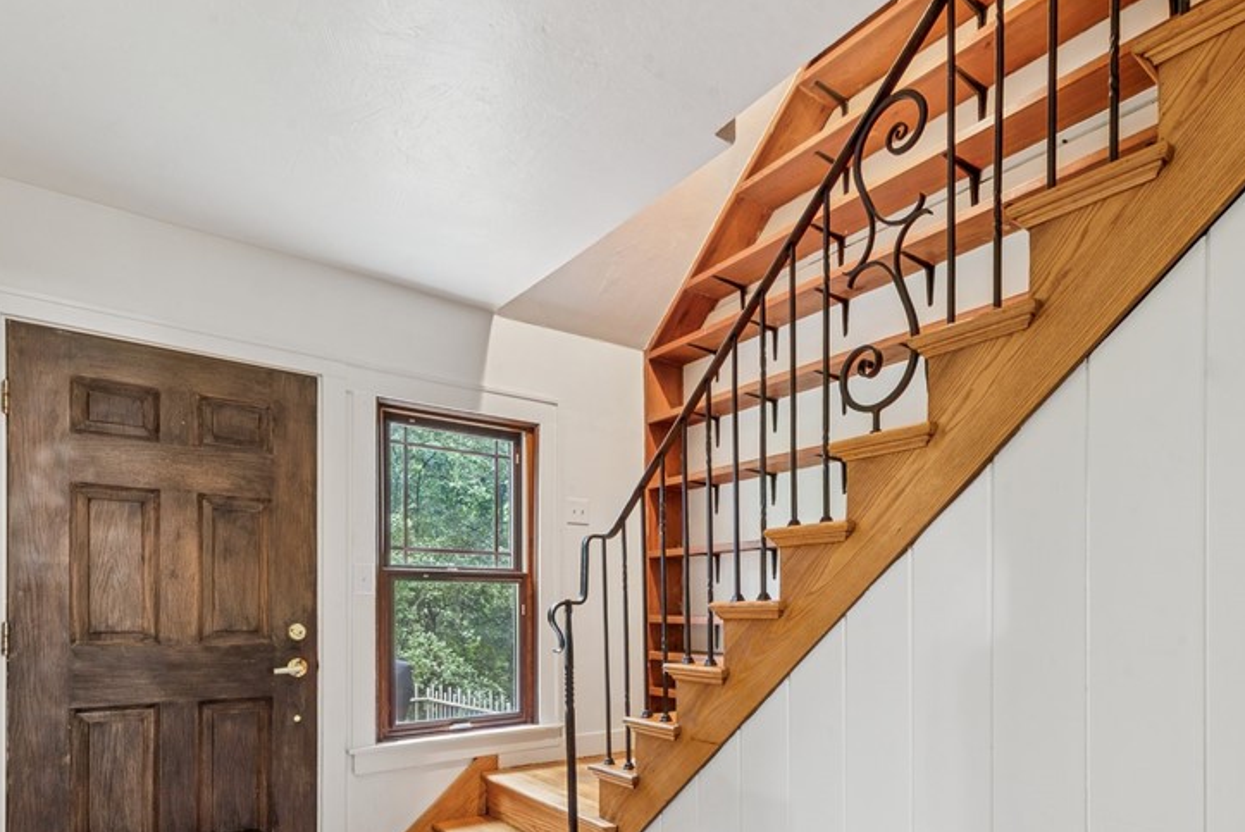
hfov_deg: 81.1
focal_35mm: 21
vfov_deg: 57.0
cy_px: 608
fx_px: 727
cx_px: 652
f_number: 11
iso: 50
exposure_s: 2.5
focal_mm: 14
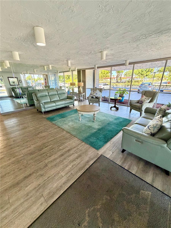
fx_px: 92
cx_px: 86
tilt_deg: -19.7
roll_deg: +0.9
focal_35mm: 14
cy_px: 114
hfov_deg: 85.7
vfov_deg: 102.1
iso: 320
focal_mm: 2.22
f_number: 2.2
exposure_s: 1/121
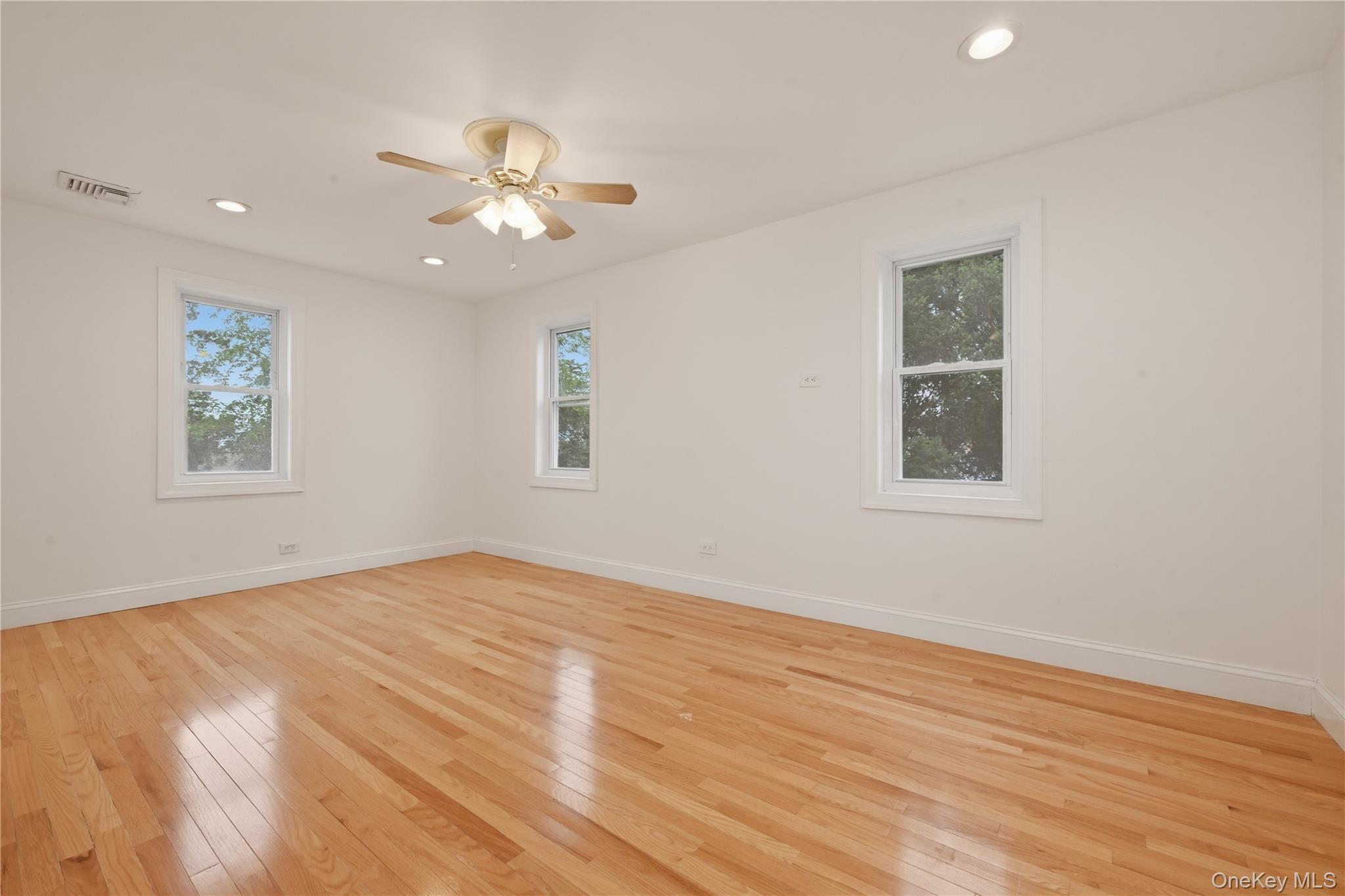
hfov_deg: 100.4
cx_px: 672
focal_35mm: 15
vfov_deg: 77.3
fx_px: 560
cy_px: 448
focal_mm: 15
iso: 250
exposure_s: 1/13
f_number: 11
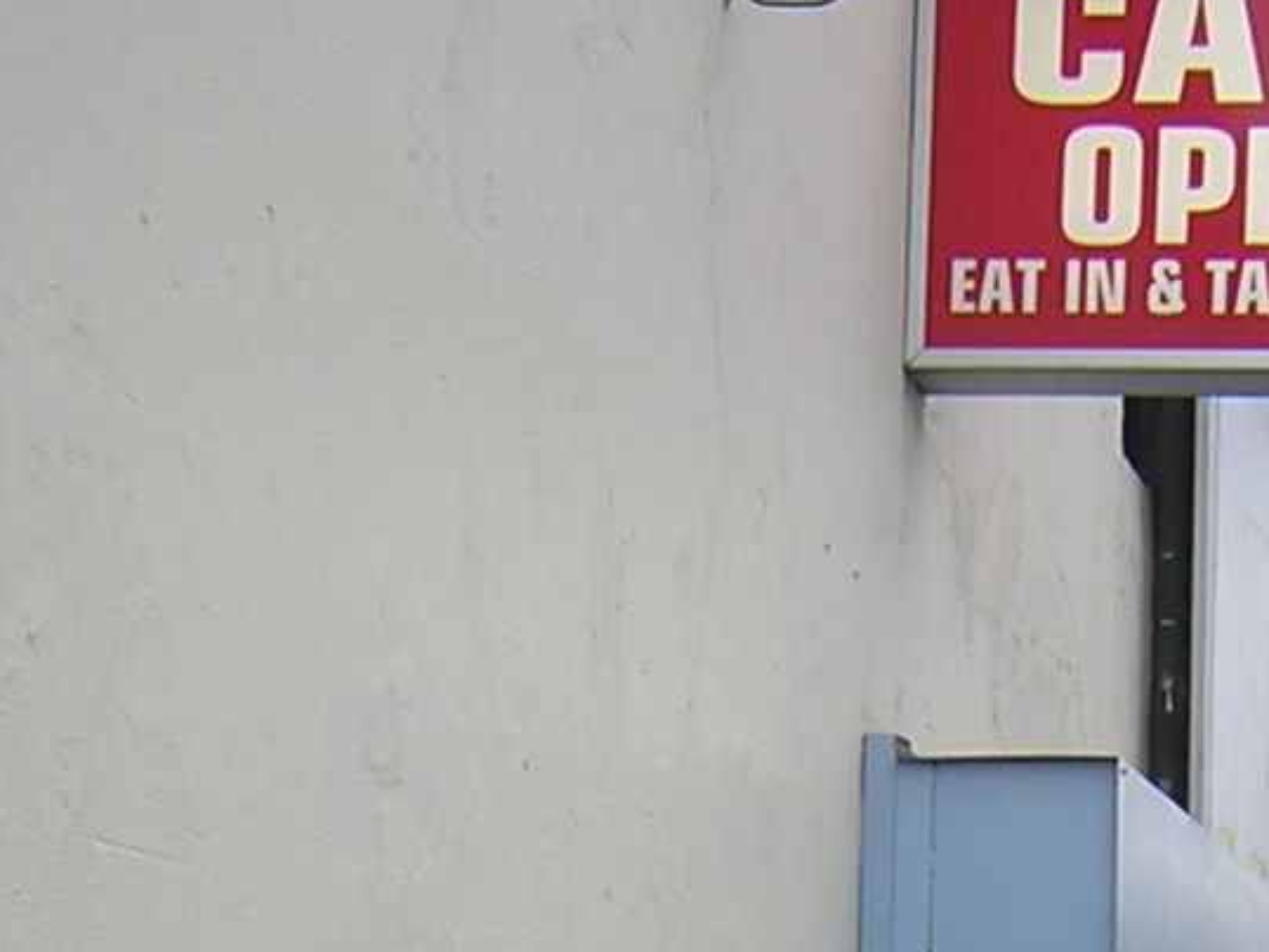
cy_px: 1166
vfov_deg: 13.4
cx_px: 1201
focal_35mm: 107
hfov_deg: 18.0
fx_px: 3924
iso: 100
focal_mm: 4.7
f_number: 2.6
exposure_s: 1/259
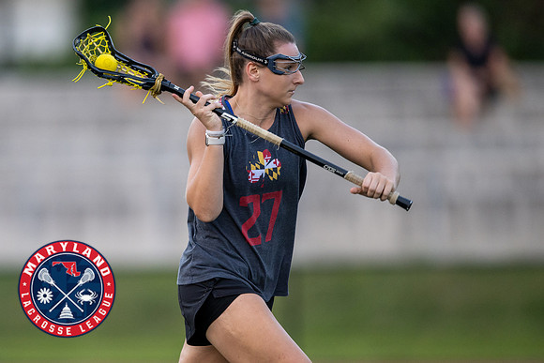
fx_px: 9164
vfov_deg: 2.3
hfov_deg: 3.4
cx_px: 137
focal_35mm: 606
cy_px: 224
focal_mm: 400
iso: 1250
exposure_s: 1/1250
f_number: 2.8
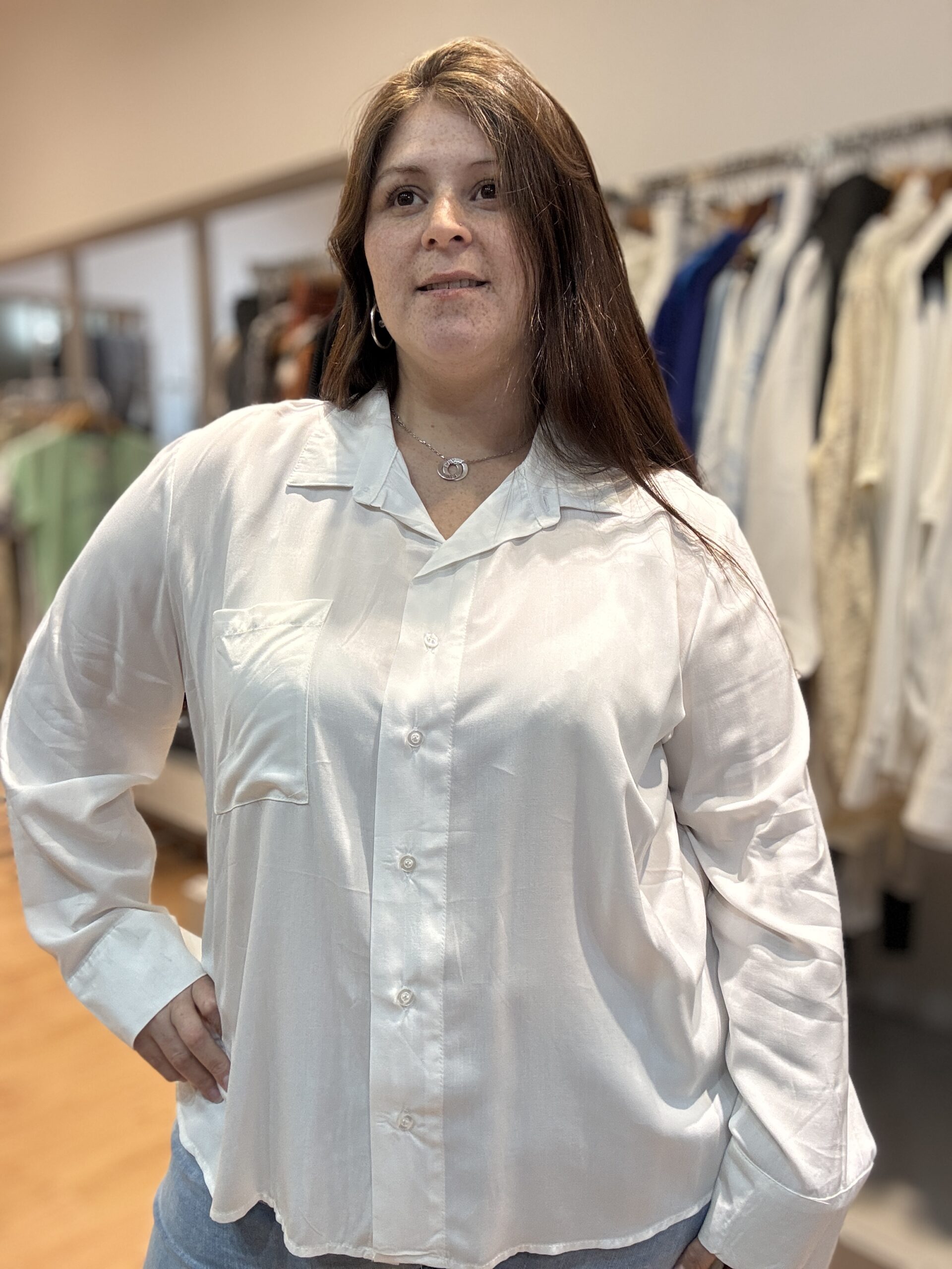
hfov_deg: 46.8
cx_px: 476
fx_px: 1100
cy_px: 634
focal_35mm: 30
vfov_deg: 60.0
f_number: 1.9
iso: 80
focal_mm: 2.69
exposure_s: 1/50
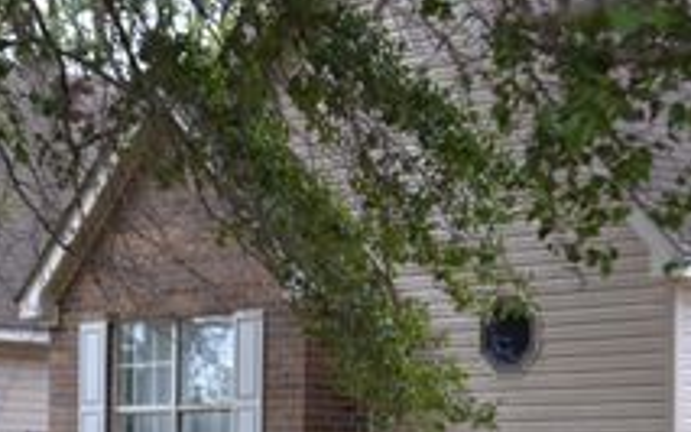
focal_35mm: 122
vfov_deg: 10.6
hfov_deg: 17.1
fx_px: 2297
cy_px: 463
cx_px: 217
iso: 320
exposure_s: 1/125
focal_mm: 34
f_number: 5.6
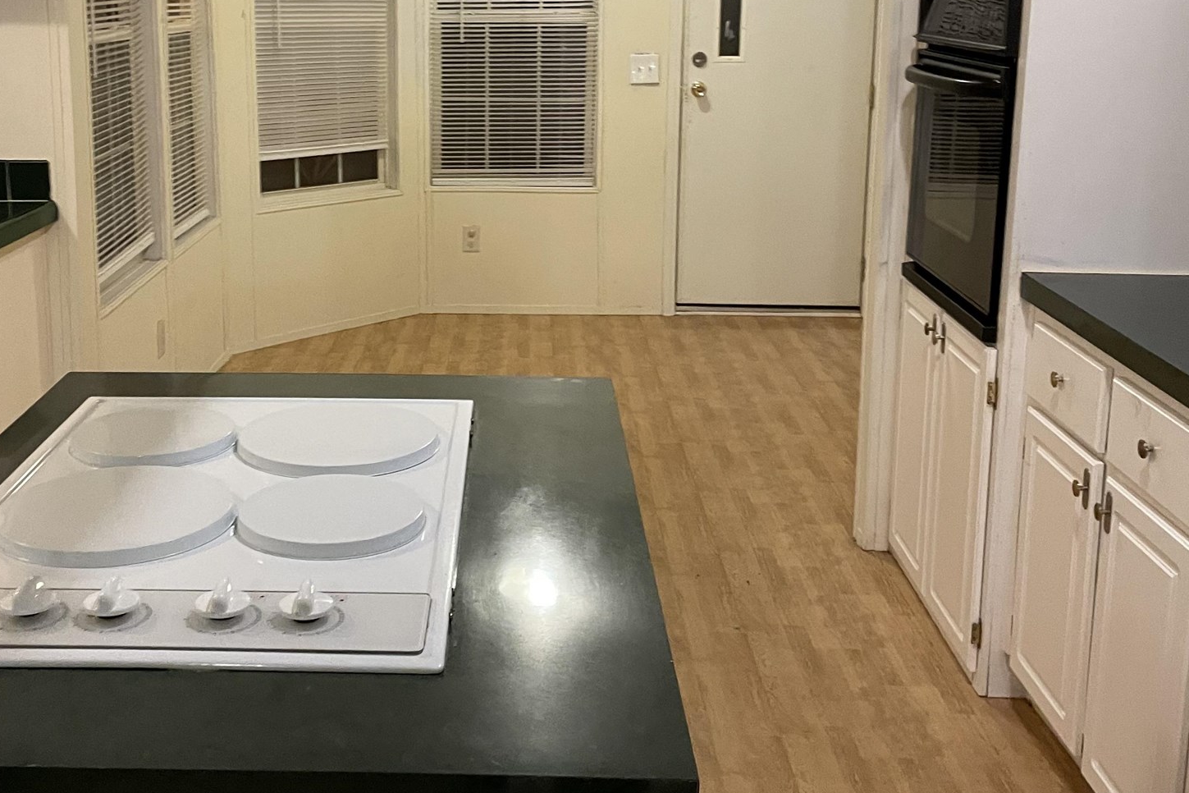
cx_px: 493
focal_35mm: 43
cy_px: 227
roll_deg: +1.5
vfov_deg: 30.8
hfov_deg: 45.3
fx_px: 1420
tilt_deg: -7.9
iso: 320
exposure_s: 1/60
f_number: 1.6
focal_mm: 4.2
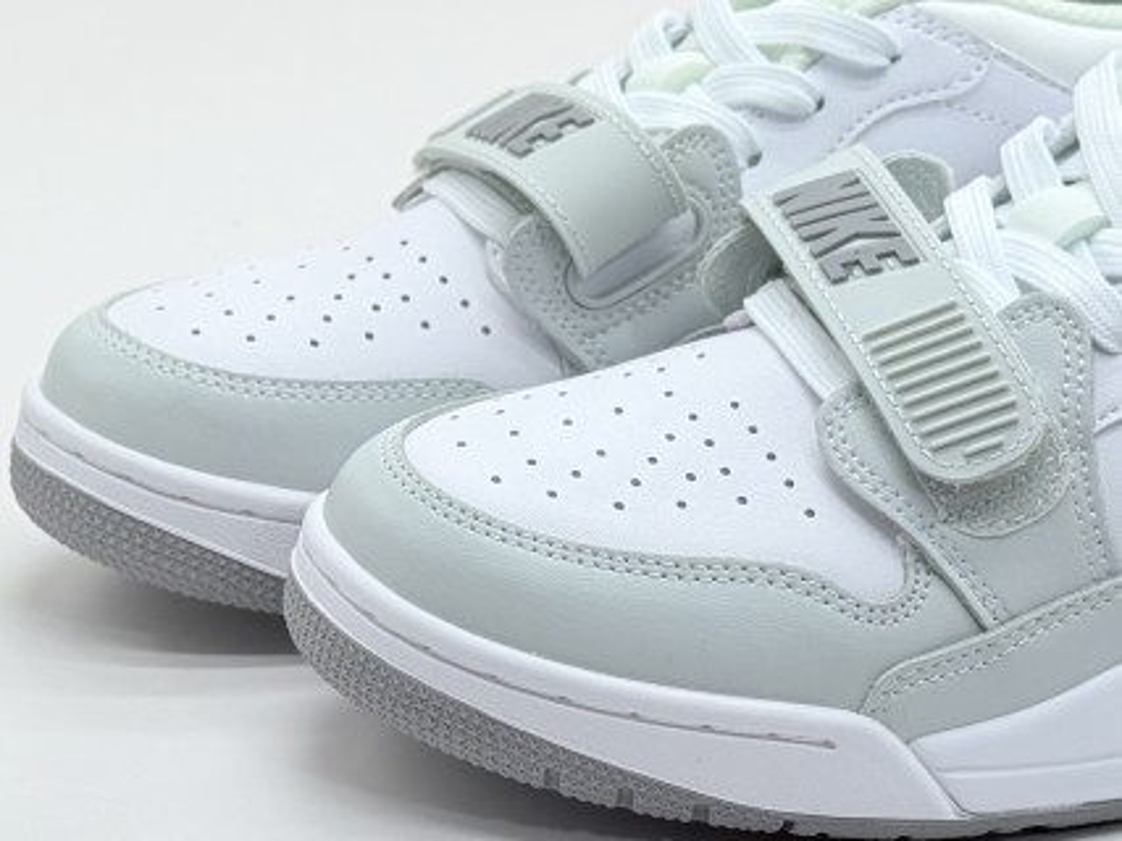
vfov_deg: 30.3
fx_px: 1555
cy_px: 420
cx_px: 561
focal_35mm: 48
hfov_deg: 39.7
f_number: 1.78
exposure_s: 1/706
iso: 64
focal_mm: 6.76
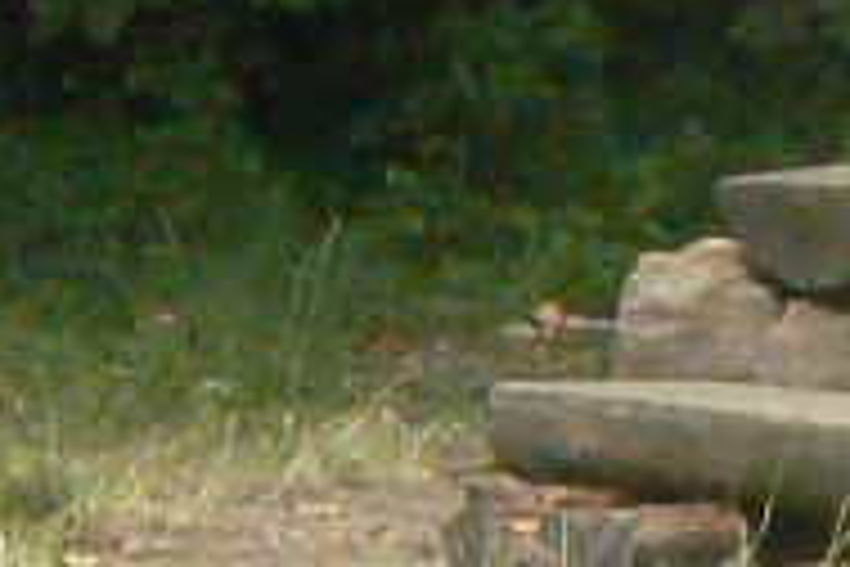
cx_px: -2312
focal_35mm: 838
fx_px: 19785
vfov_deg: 1.6
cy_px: 477
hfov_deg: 2.4
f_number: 5.6
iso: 400
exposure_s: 1/200
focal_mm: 17.7
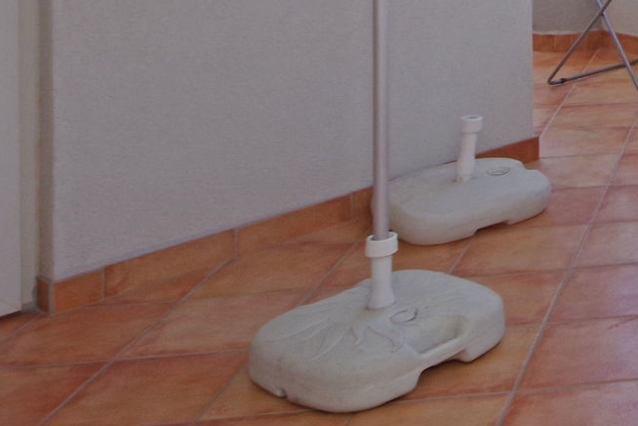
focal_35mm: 65
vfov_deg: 18.2
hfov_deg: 23.5
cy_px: -243
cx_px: 999
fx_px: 1152
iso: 400
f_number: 10
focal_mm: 10
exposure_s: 1/180
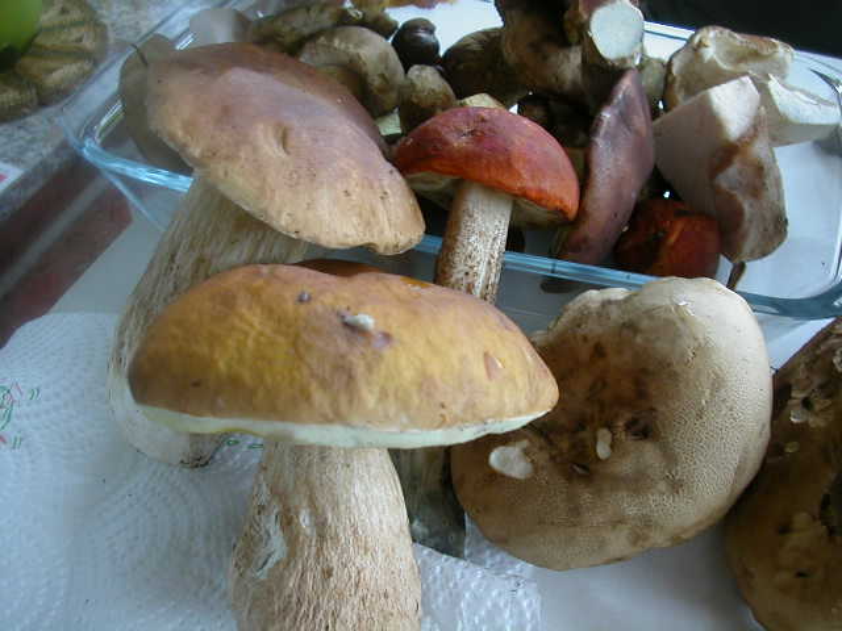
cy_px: 316
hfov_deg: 50.1
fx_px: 900
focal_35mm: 37
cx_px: 421
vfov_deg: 38.7
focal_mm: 5.6
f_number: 2.7
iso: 100
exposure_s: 1/4.2
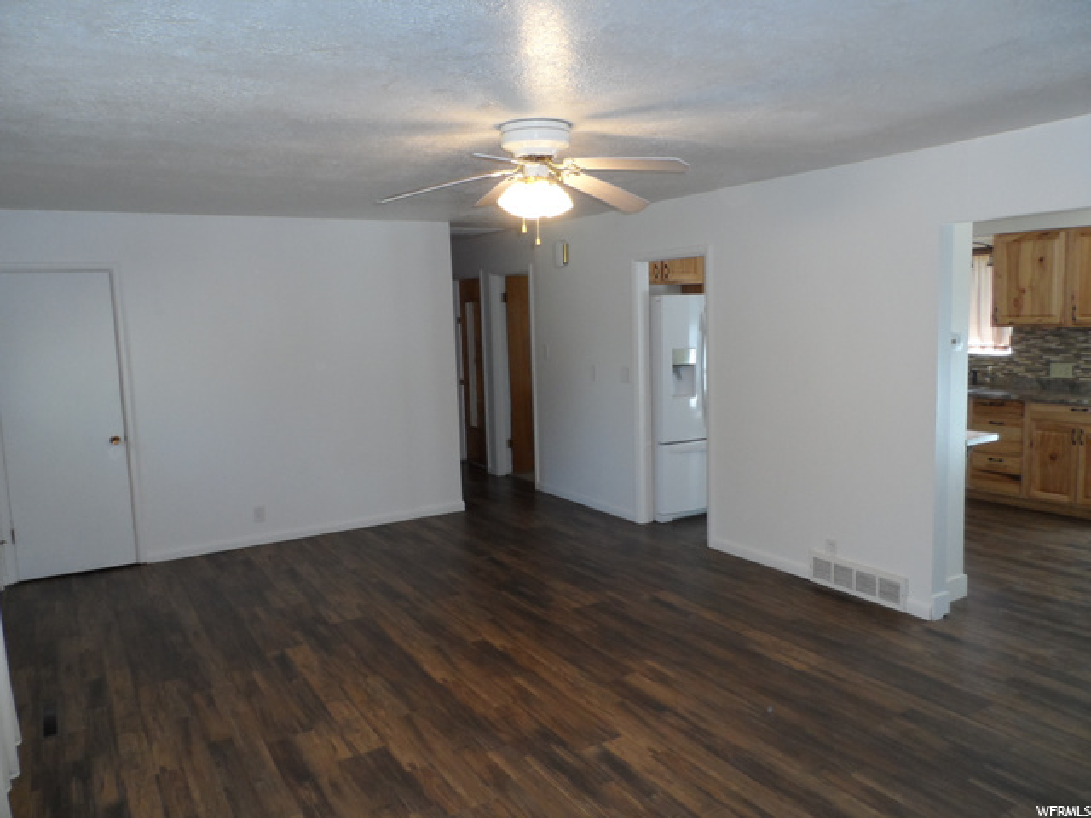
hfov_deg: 71.6
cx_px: 546
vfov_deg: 56.8
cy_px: 409
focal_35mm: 24
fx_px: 756
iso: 200
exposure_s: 1/30
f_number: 3.2
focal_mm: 4
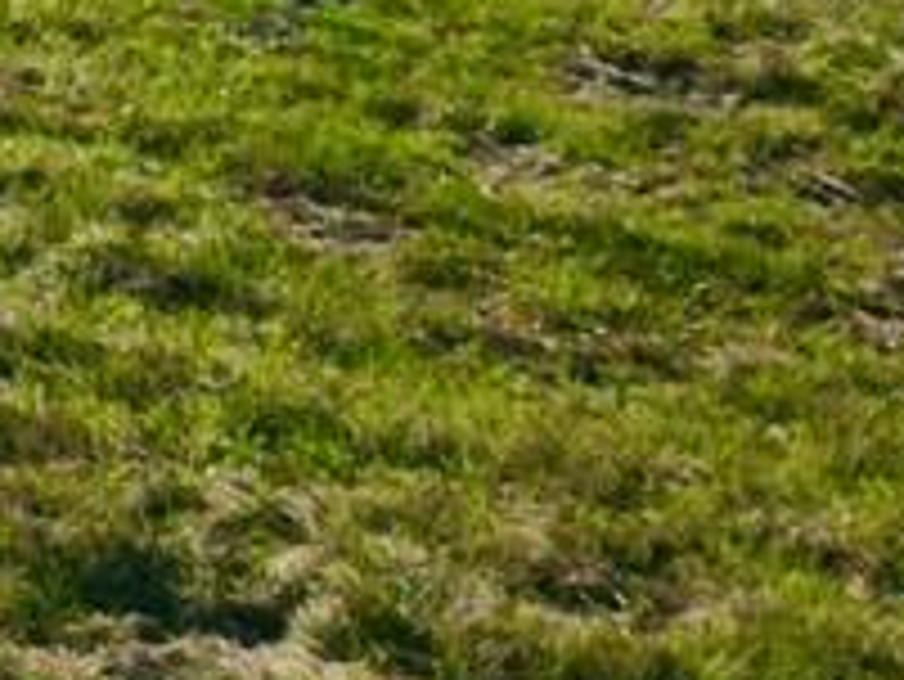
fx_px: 4991
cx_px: -2195
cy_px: -1166
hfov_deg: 8.1
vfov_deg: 7.1
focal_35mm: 191
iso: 110
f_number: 1.7
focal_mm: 6.72
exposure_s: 1/5000
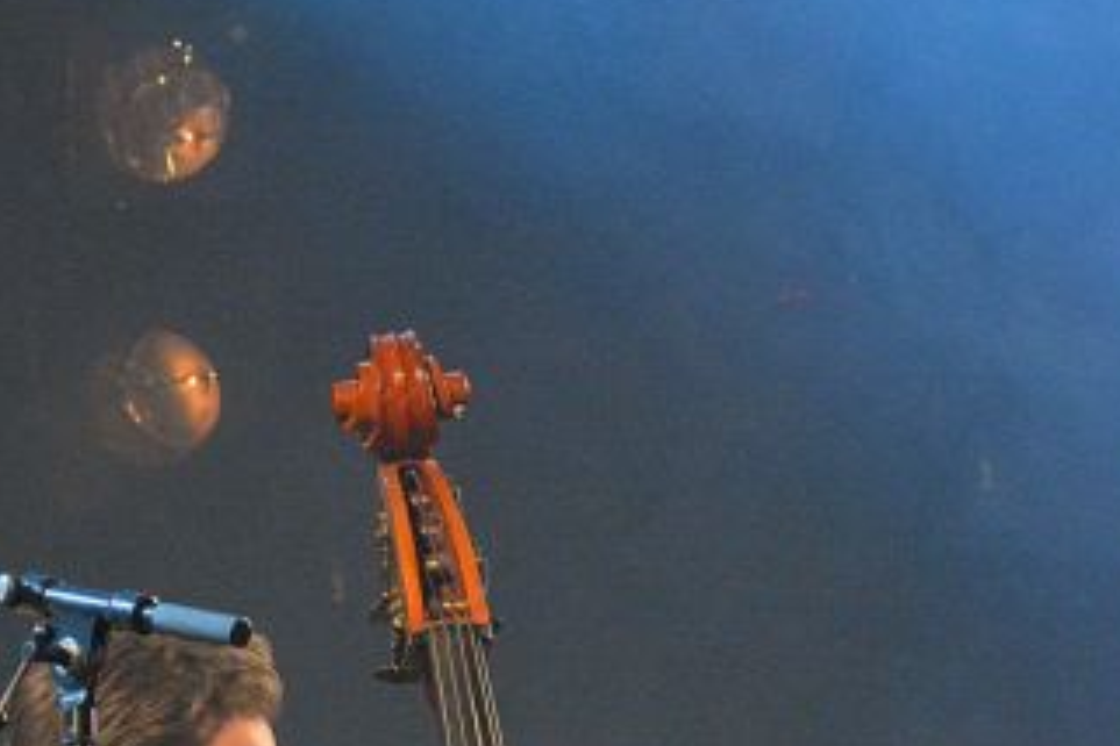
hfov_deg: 6.1
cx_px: 140
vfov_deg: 4.1
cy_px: 777
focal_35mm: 338
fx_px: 10517
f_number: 10
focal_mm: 105
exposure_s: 1/60
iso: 3200
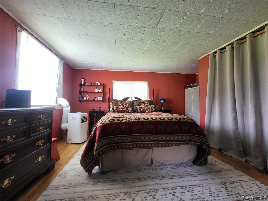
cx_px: 134
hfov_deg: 106.2
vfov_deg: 89.9
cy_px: 100
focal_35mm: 13
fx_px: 101
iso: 160
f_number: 2.2
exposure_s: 1/60
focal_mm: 1.74
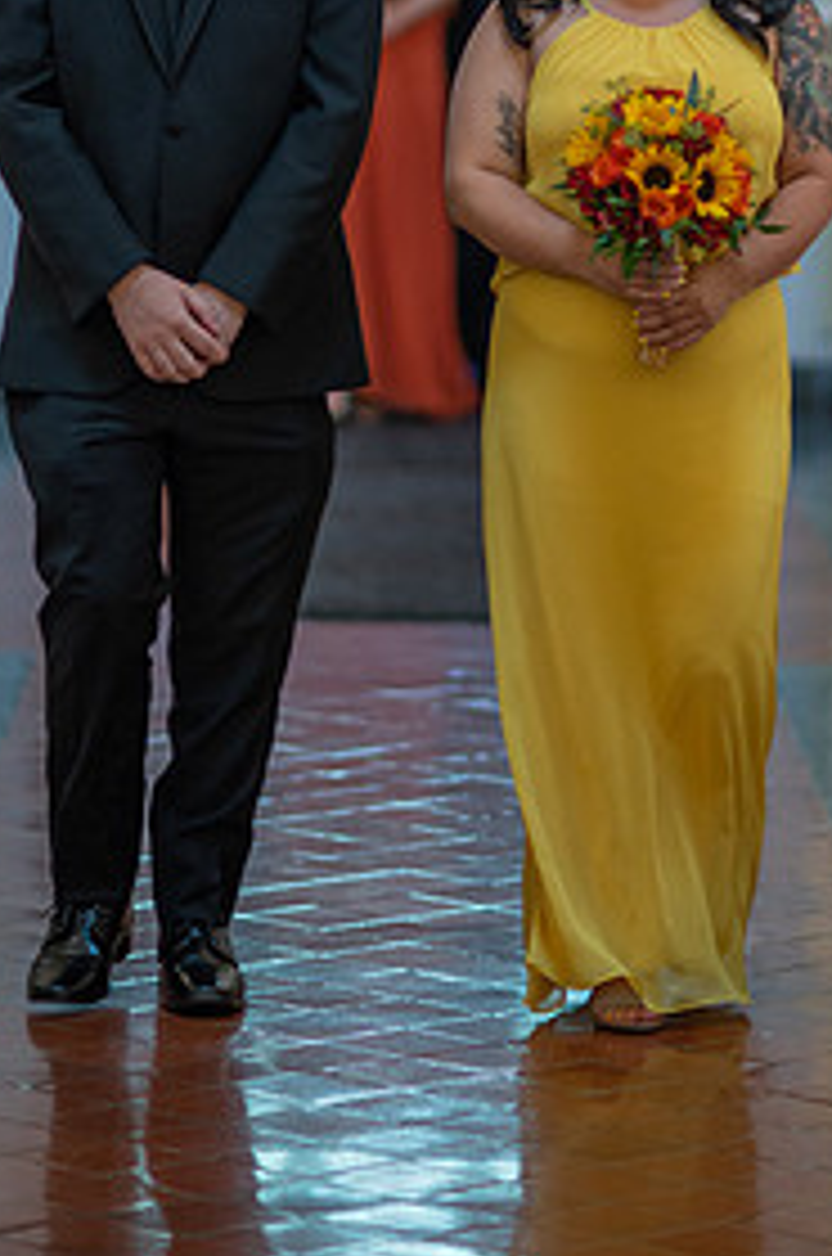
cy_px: 311
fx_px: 7585
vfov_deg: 9.4
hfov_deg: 6.3
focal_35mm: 218
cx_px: 456
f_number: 2
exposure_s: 1/250
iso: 1600
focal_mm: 135
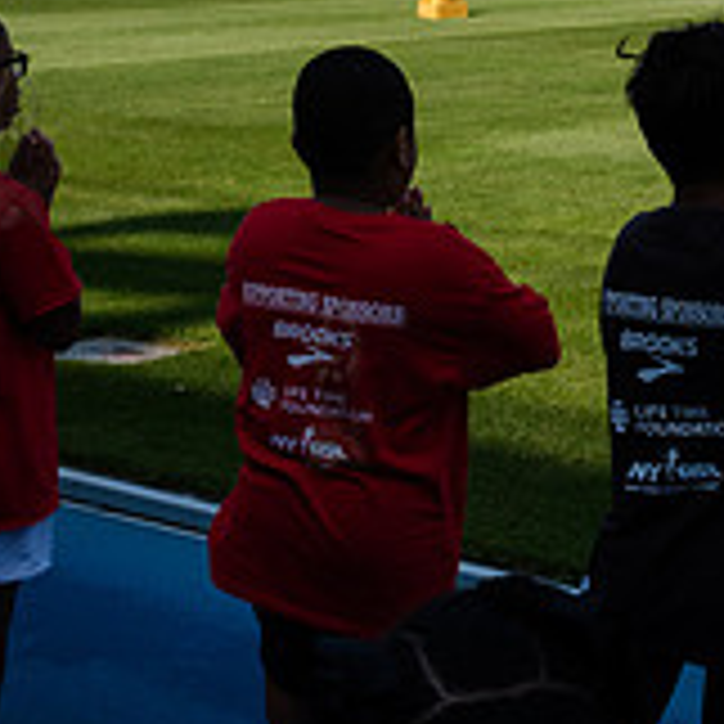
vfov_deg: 18.9
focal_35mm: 90
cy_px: 68
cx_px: 933
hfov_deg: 18.1
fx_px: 2130
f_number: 5.6
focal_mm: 24
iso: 400
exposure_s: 1/1600
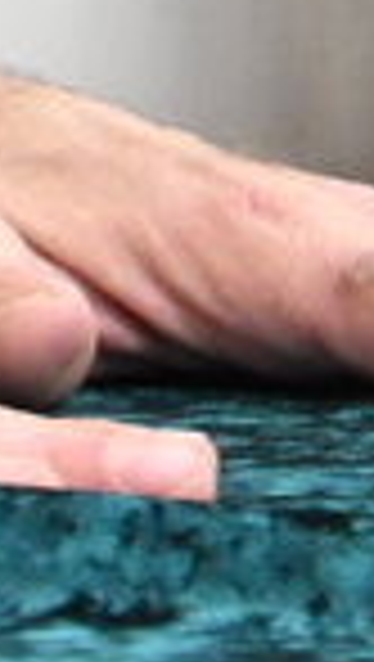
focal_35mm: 1859
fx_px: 32681
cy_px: -1317
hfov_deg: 0.7
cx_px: -1496
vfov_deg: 1.2
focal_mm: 124
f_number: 5.6
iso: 2200
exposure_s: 1/125
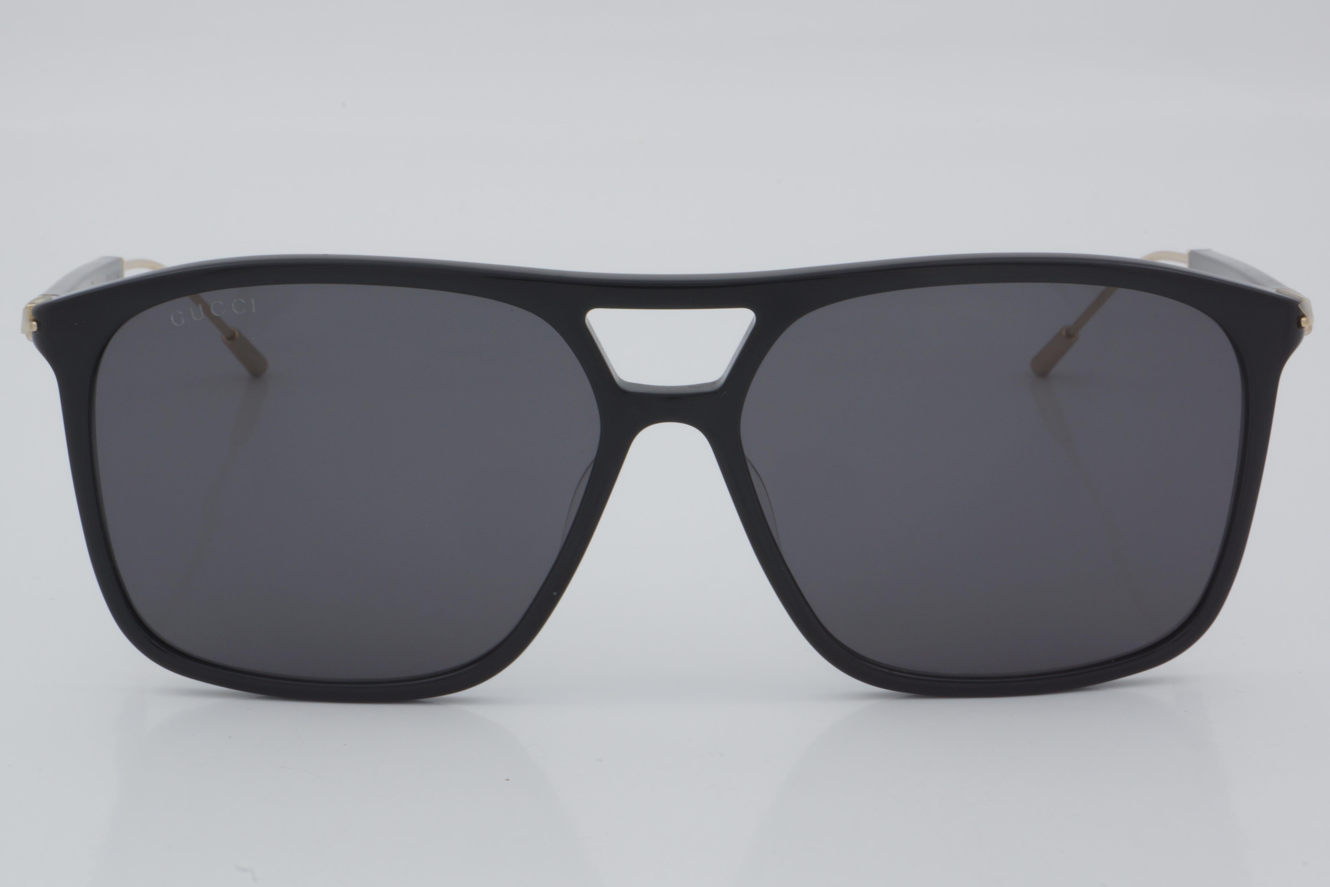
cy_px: 444
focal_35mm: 82
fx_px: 3048
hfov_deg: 24.6
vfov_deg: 16.6
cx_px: 665
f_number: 32
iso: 100
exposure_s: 1/4
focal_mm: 55
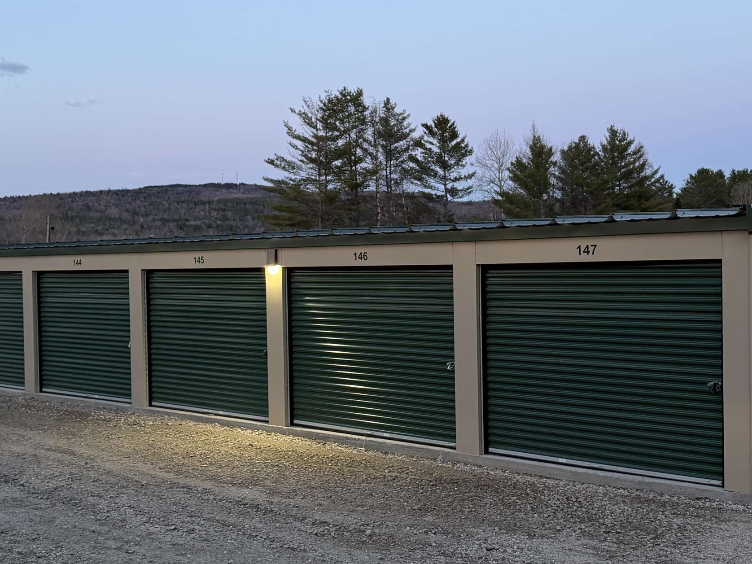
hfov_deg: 42.8
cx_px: 323
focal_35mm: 44
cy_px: 273
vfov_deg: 32.9
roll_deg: +0.8
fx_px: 956
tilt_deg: -1.5
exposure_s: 1/68
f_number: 1.78
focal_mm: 6.76
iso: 200
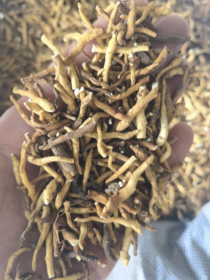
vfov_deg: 65.3
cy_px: 140
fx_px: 218
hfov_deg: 51.3
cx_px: 105
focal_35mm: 27
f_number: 1.8
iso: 500
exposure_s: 1/99.8
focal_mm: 5.54
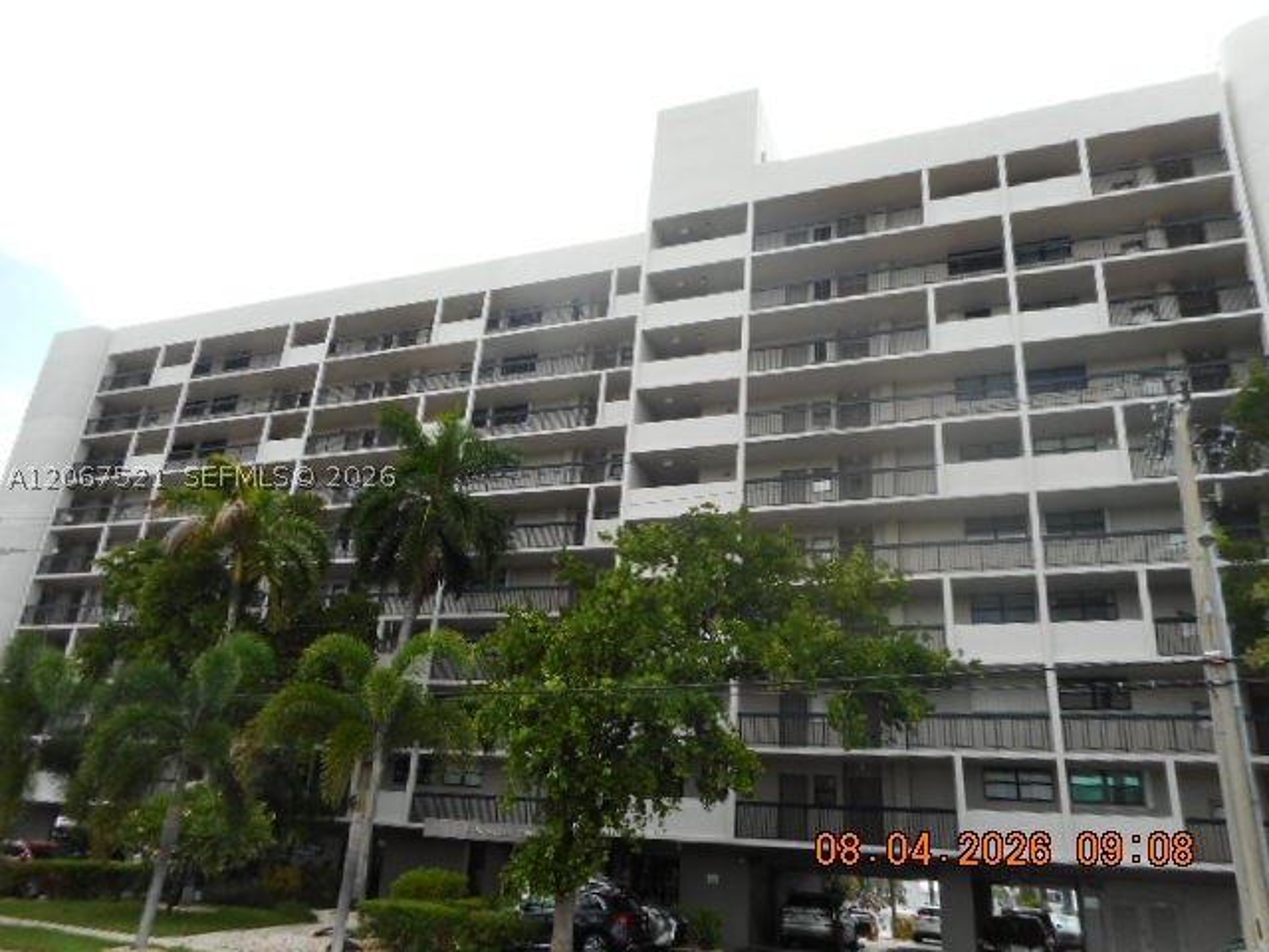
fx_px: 916
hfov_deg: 69.4
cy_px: 476
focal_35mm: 25
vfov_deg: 54.9
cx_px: 634
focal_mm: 4.5
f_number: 3.7
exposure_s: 1/200
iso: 80
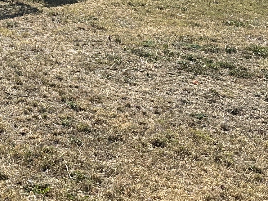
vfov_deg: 11.2
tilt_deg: -7.0
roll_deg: -1.9
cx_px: -122
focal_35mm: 130
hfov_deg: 14.3
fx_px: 1006
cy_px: -38
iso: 80
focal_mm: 6.86
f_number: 1.78
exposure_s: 1/3861
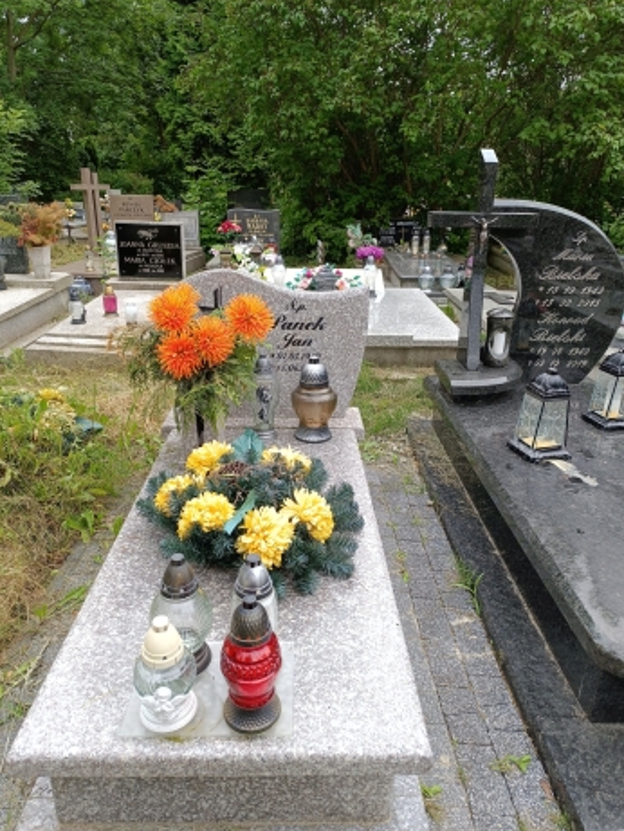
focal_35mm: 25
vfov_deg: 69.4
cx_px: 310
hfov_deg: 54.9
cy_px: 402
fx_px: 601
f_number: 1.65
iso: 50
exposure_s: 1/153
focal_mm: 6.14
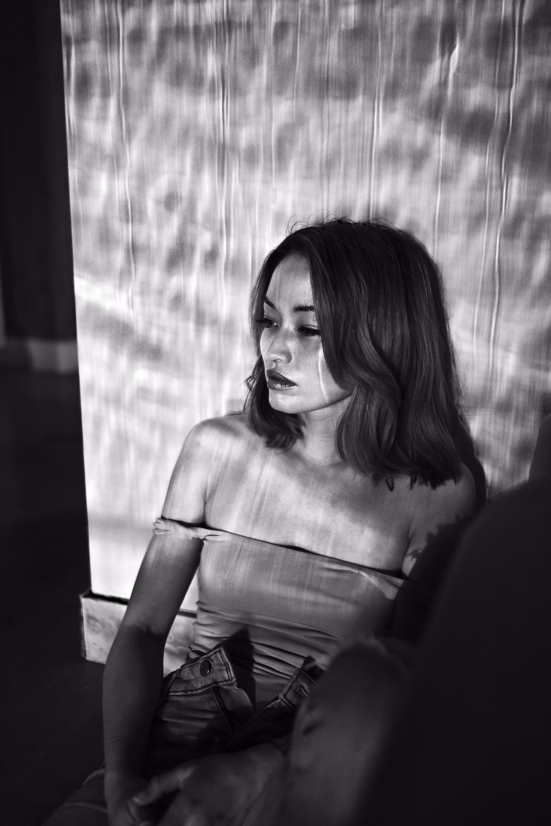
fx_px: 803
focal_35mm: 35
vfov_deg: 54.4
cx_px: 276
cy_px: 413
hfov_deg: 37.9
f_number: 1.4
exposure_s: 1/1000
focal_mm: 23
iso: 800
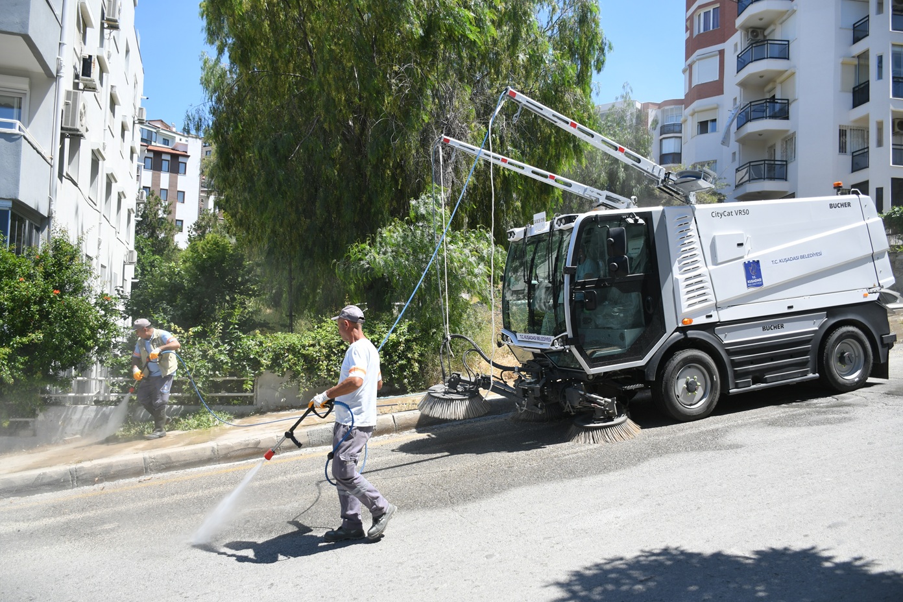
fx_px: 677
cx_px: 452
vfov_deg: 47.9
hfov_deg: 67.4
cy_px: 301
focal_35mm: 27
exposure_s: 1/640
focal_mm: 18
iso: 100
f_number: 3.5
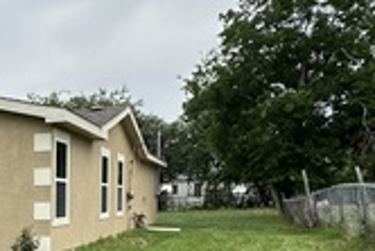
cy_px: 253
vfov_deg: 23.2
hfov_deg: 29.9
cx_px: -86
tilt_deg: -4.1
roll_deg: +1.2
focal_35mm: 56
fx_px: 584
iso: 50
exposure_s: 1/1531
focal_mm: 2.22
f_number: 2.2
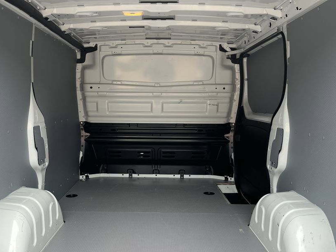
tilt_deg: -9.4
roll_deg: -0.8
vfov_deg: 42.6
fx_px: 320
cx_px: 151
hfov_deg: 55.3
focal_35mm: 33
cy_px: 159
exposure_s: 1/234
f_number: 1.6
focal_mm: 5.1
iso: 40
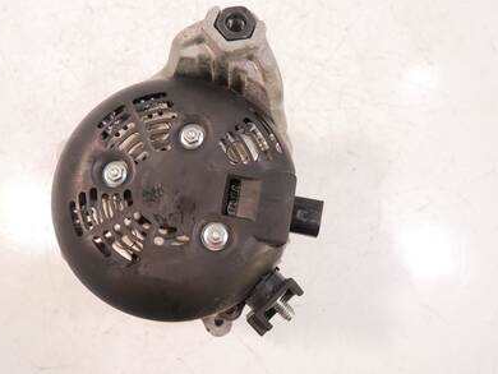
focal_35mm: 32
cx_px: 204
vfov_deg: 44.1
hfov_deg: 56.4
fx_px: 461
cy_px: 167
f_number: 3.5
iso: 1250
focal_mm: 13
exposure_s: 1/125
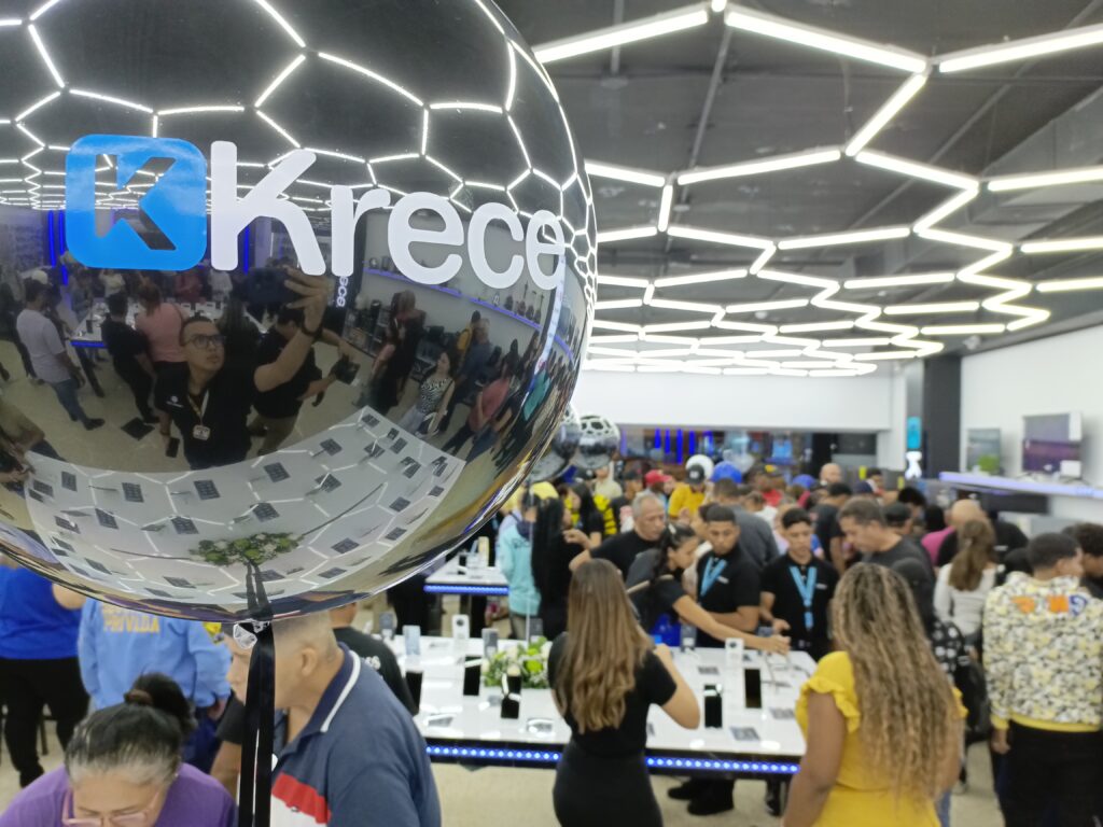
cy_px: 414
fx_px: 765
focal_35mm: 24
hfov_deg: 71.6
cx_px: 552
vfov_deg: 56.8
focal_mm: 5.25
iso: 201
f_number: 1.7
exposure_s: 1/99.9
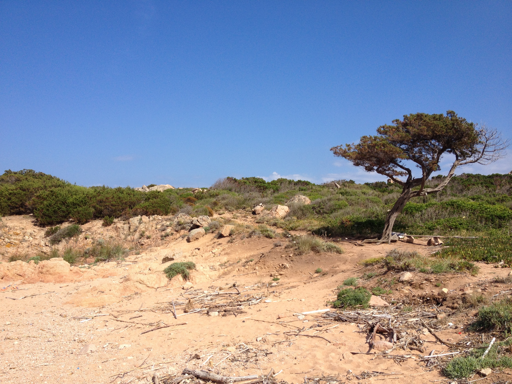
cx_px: 256
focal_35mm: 35
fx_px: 518
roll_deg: -0.2
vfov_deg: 40.7
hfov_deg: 52.6
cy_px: 192
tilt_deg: +1.3
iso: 50
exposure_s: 1/2208
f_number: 2.4
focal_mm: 4.28
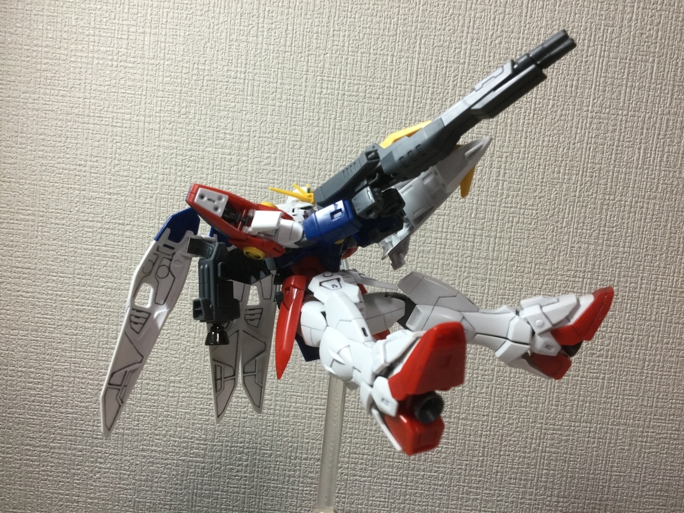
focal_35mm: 31
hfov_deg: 58.4
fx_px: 613
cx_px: 342
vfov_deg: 45.4
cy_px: 256
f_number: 2.4
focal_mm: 3.3
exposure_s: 1/30
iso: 32
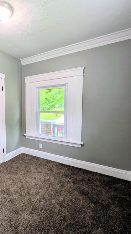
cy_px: 114
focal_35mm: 21
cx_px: 11
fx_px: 130
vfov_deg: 83.8
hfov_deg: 47.5
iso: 52
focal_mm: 1.85
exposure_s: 1/30
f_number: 2.2
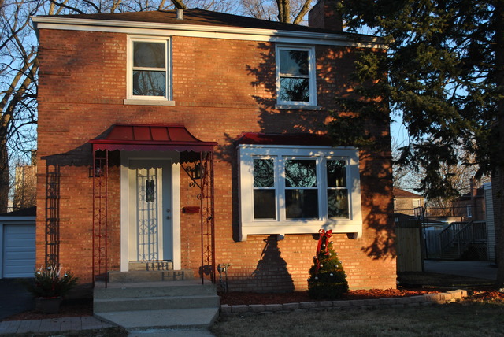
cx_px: 252
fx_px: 589
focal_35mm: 42
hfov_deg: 46.4
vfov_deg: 32.0
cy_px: 168
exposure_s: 1/125
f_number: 5.6
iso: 100
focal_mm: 28
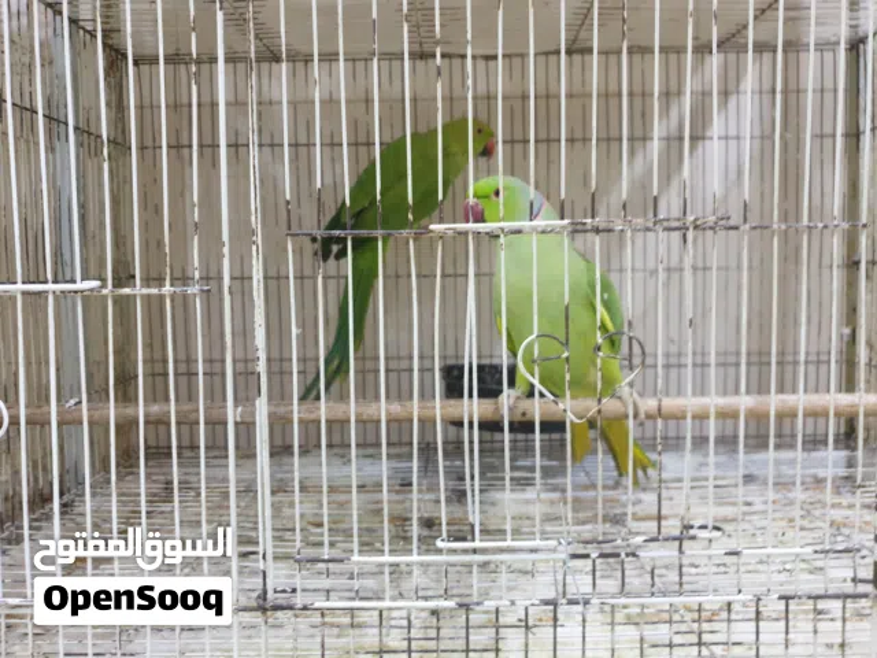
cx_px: 438
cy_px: 329
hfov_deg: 67.3
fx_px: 659
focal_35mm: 26
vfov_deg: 53.1
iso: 250
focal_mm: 4.3
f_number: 1.5
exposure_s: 1/25
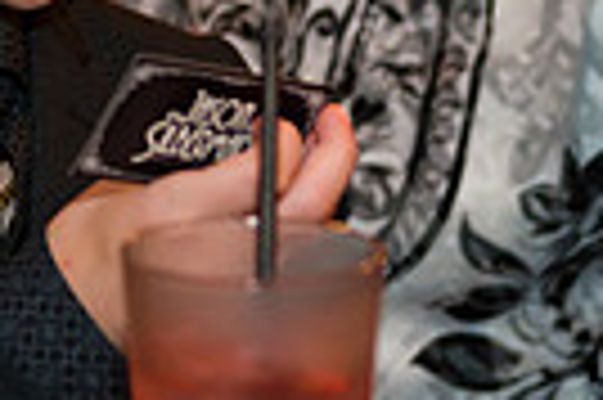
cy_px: -36
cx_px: -63
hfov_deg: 11.6
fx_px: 2911
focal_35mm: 174
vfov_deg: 7.8
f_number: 3.2
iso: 1250
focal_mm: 40
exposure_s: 1/200
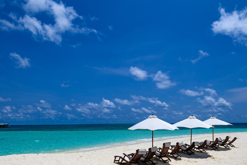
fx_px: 185
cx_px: 117
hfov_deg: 67.4
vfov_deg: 46.3
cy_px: 122
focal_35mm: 27
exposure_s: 1/1000
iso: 100
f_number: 10
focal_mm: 16
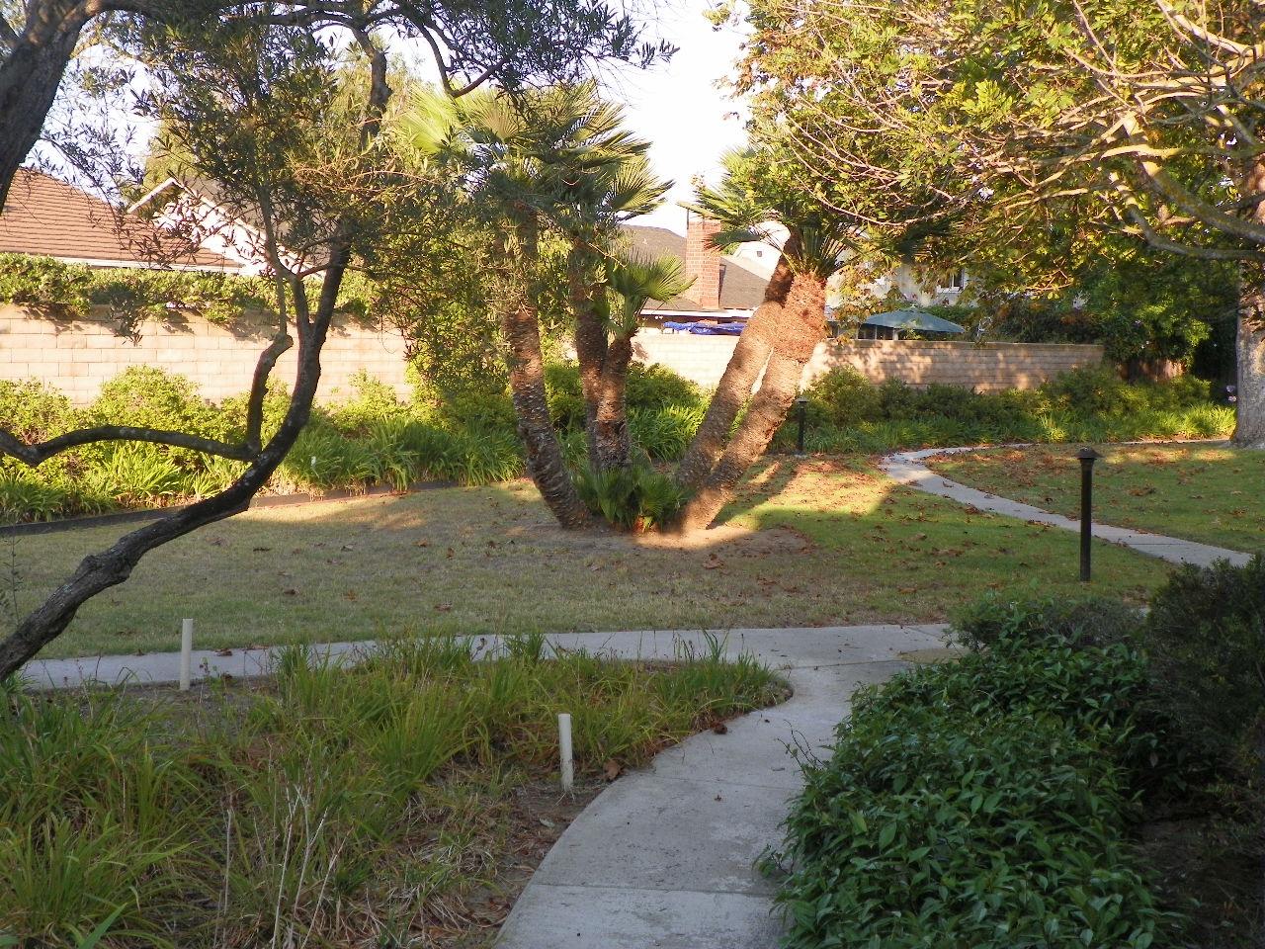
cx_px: 632
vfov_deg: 30.3
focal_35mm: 48
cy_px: 474
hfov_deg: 39.7
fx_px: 1754
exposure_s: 1/160
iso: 64
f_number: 3.2
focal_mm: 8.5
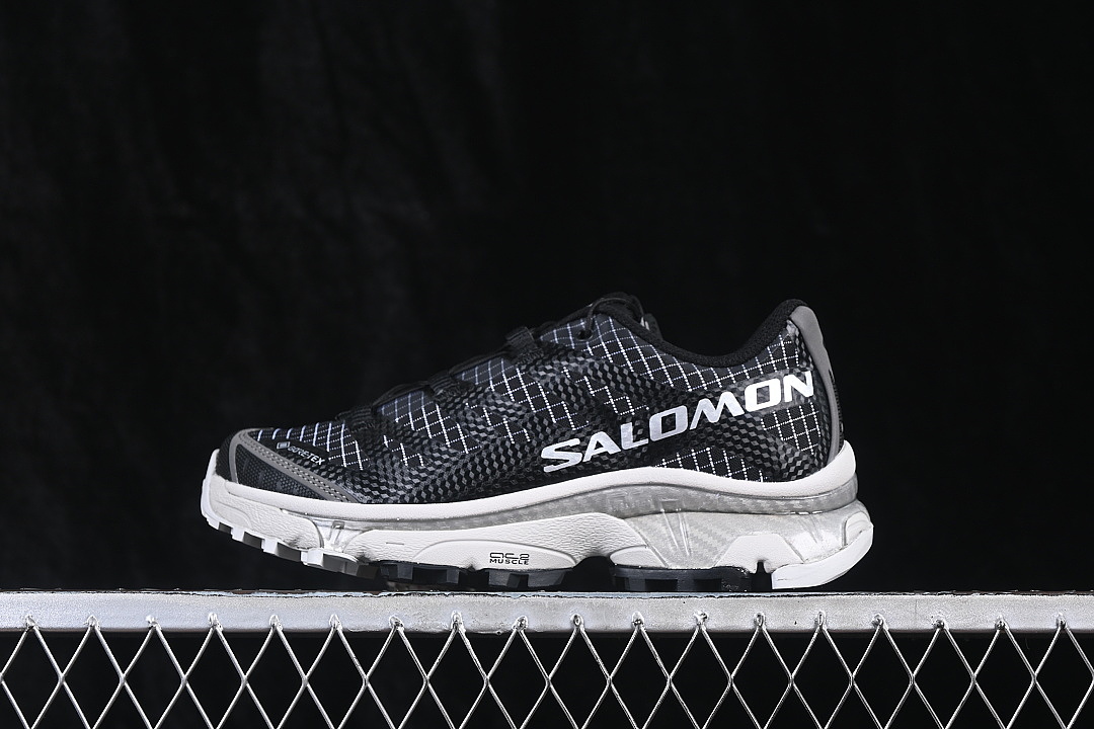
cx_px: 547
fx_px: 2279
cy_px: 364
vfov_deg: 18.2
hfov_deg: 27.0
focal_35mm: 75
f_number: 6.3
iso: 160
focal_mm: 50
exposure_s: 1/60
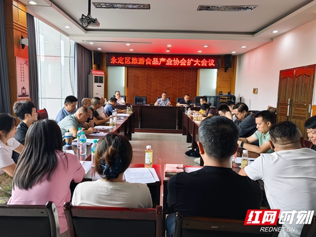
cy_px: 117
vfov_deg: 54.9
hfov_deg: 69.4
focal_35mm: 25
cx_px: 154
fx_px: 228
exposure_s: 1/100
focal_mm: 5.34
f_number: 1.6
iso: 100
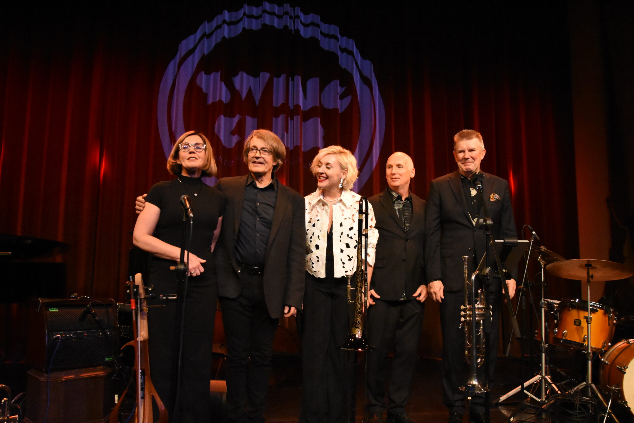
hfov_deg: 67.4
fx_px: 475
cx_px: 317
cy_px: 212
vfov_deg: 47.9
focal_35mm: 27
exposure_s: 1/125
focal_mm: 18
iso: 8000
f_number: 5.6
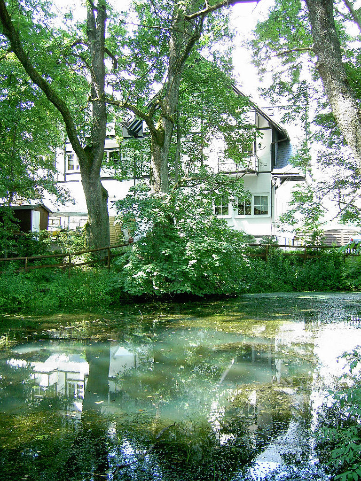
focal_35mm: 35
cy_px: 240
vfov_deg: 52.6
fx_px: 487
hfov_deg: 40.7
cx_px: 180
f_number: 3.5
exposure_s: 1/60
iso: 100
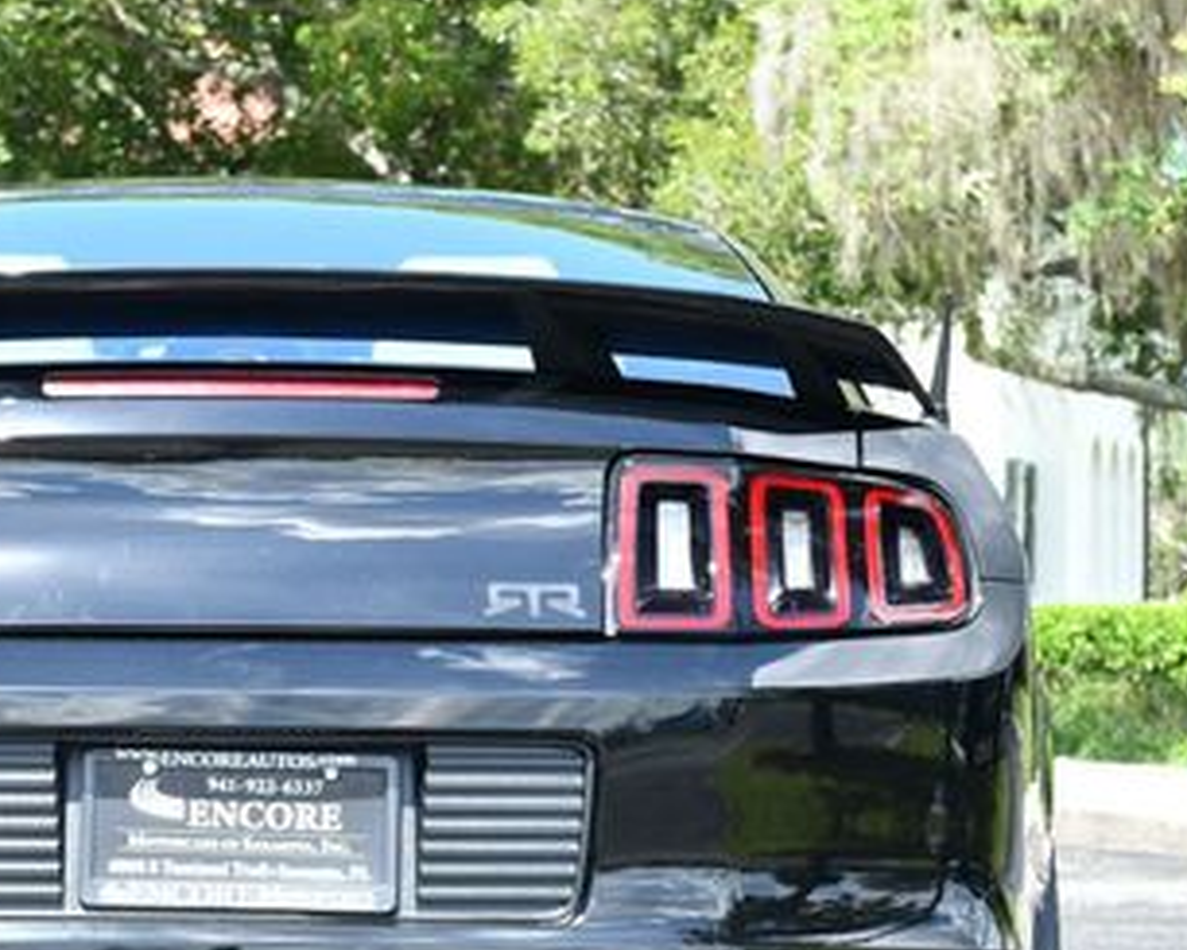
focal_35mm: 157
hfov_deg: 12.2
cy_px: 752
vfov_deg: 9.8
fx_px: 5517
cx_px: 248
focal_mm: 40
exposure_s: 1/250
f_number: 5.6
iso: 220
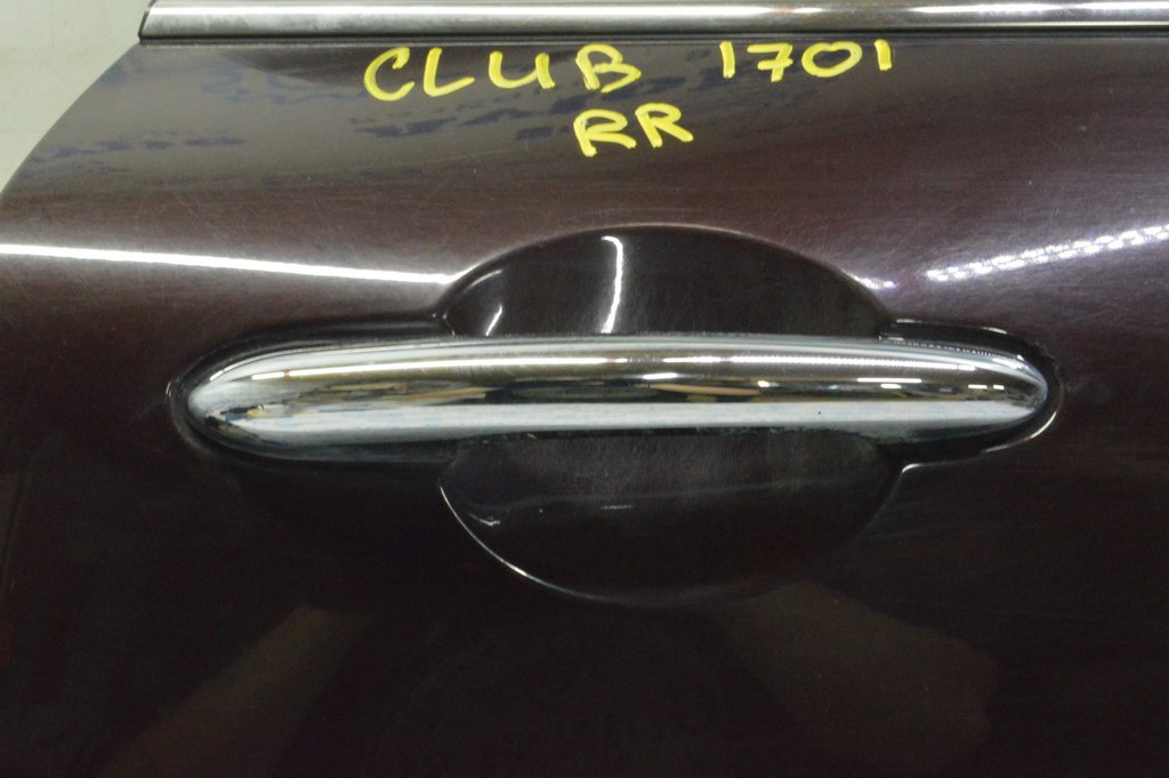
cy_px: 389
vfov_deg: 23.7
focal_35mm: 57
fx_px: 1849
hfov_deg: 35.1
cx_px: 584
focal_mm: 38
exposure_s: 1/20
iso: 6400
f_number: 20
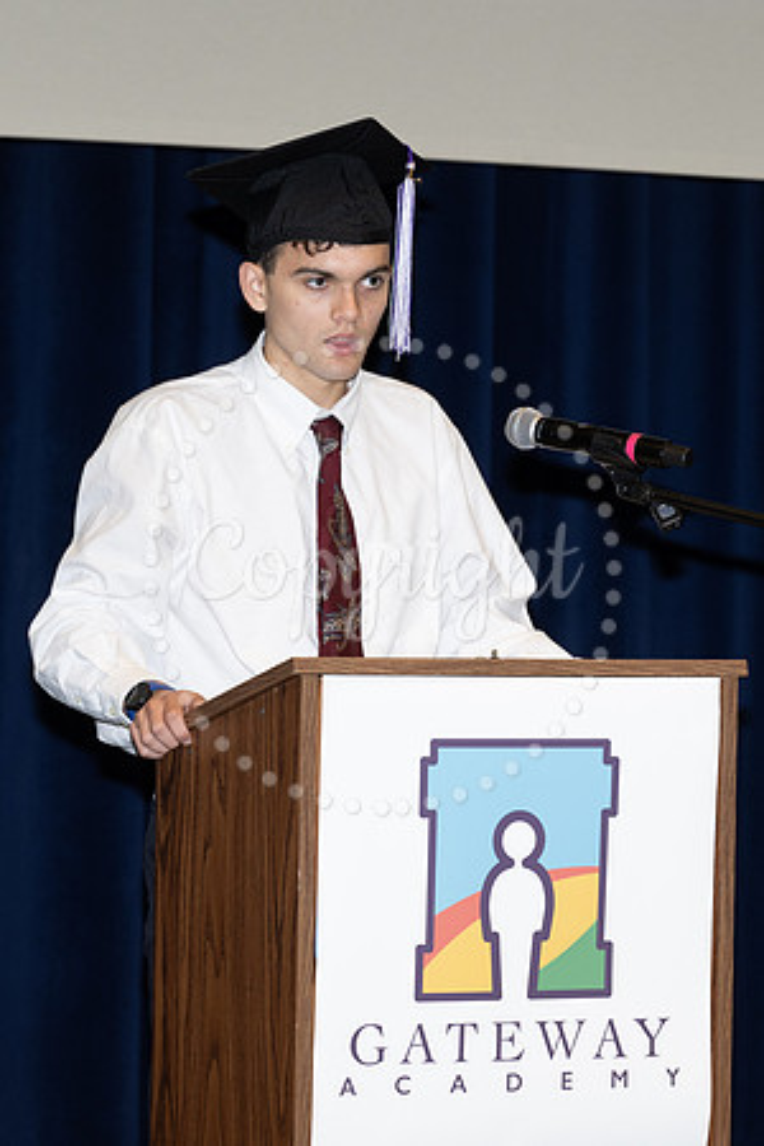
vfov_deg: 10.7
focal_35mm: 192
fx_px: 6103
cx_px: 644
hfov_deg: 7.1
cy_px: 509
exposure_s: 1/80
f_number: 5.6
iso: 640
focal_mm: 115
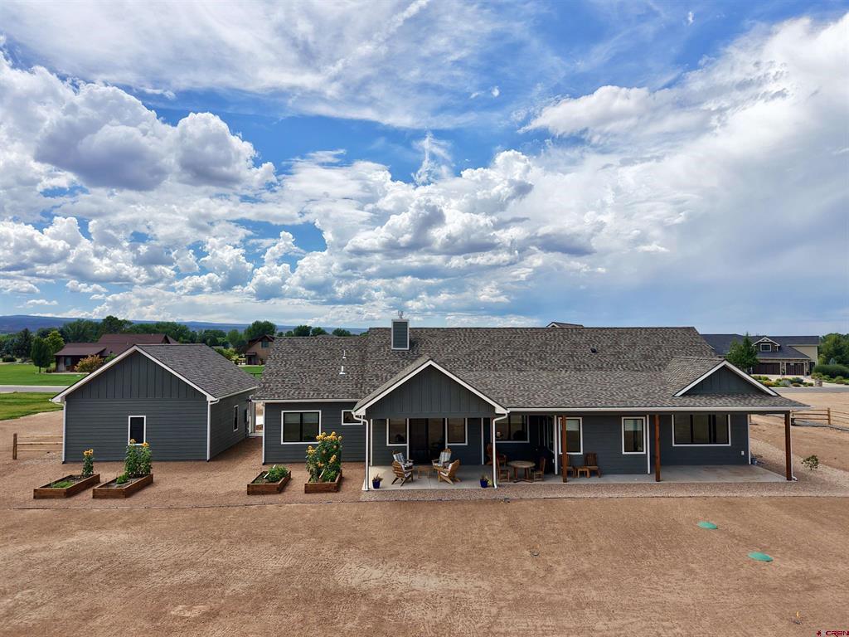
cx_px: 424
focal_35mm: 24
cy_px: 318
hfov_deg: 71.6
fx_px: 589
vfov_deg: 56.8
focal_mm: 8.67
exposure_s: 1/6000
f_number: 1.8
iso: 200
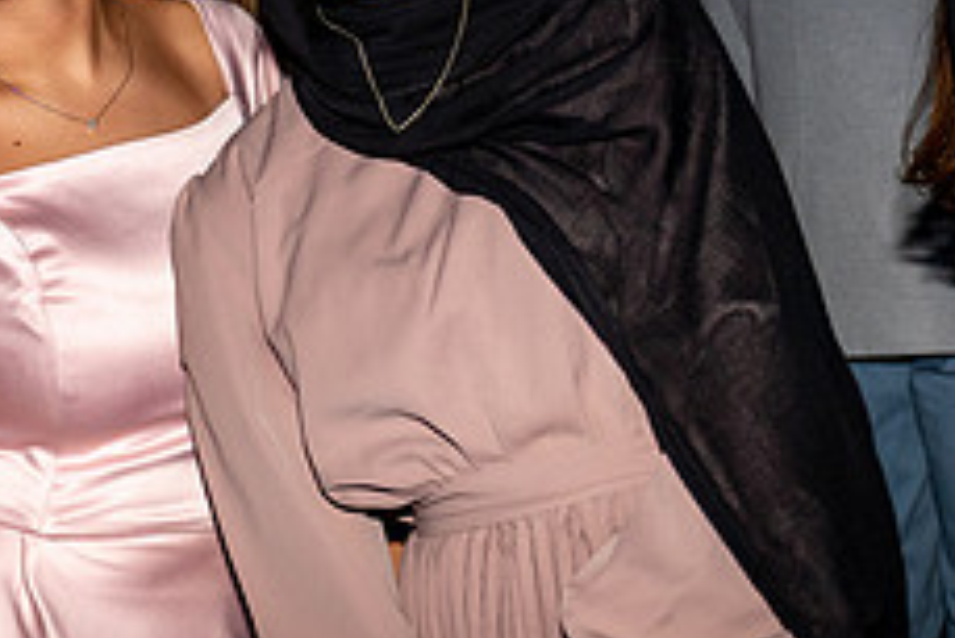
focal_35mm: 104
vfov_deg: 13.2
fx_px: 2761
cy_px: 286
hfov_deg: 19.1
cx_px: 21
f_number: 4
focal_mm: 41
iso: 1250
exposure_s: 1/80
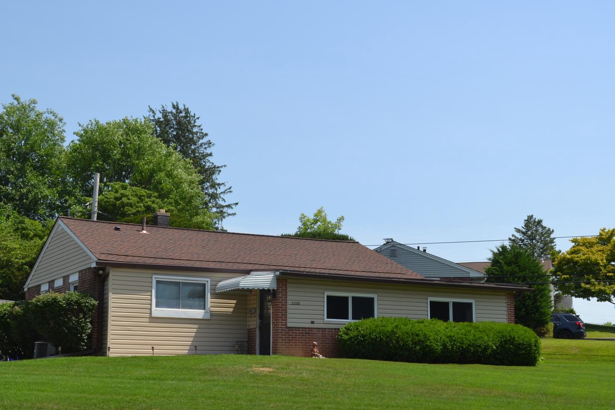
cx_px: 285
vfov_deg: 24.6
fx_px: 940
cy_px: 242
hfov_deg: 36.2
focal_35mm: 55
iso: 100
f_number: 9
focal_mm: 26
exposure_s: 1/200
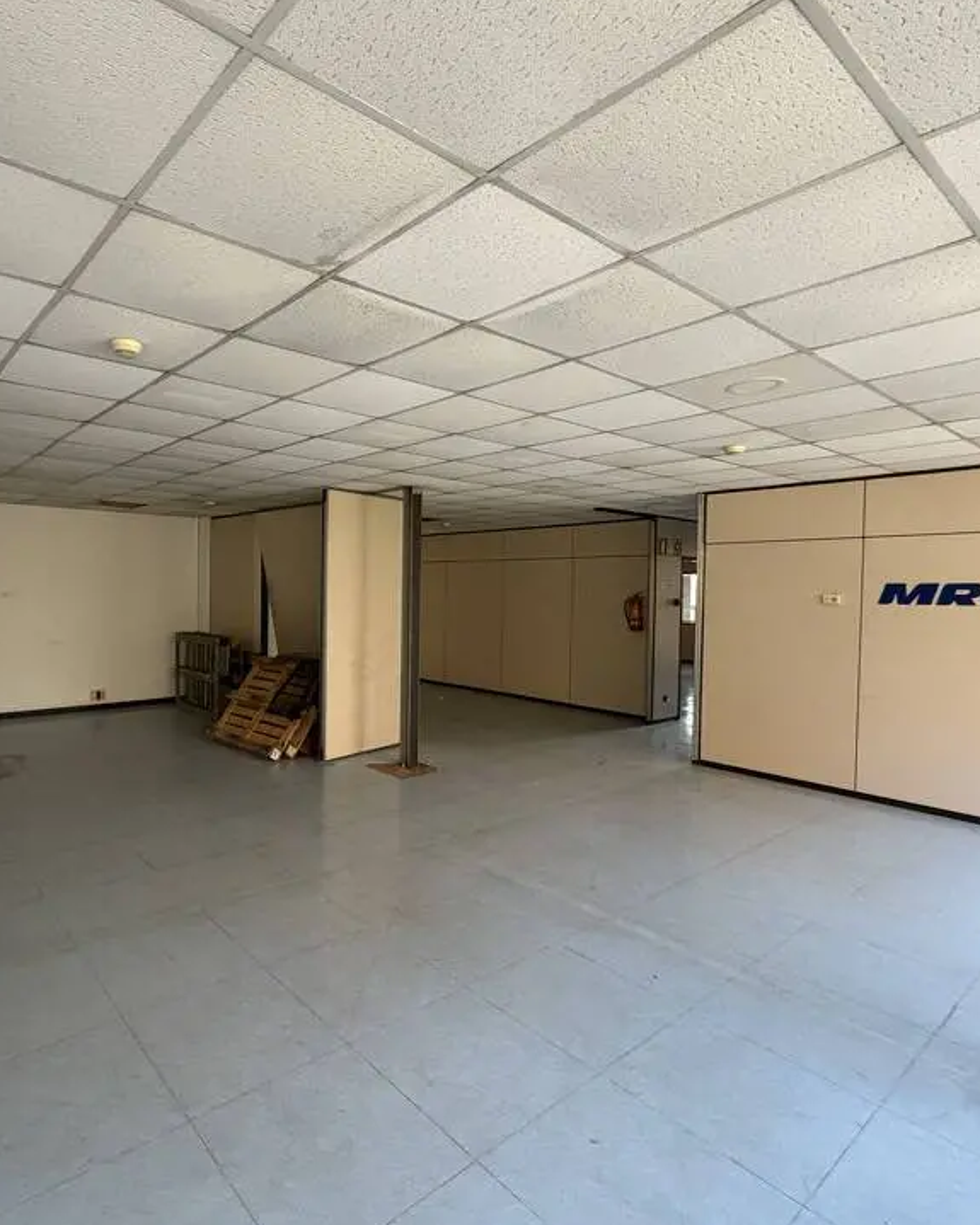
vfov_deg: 83.3
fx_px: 689
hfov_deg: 69.2
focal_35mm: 19
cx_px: 341
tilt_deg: -1.7
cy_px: 601
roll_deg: -2.1
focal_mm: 2.22
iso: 320
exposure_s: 1/78
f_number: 2.2
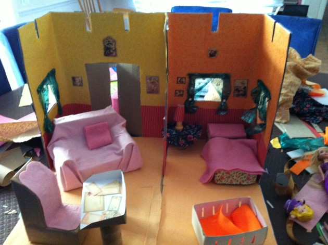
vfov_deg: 40.6
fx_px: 331
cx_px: 164
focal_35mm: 35
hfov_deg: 52.7
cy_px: 122
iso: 500
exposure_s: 1/15
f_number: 2.8
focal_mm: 3.85
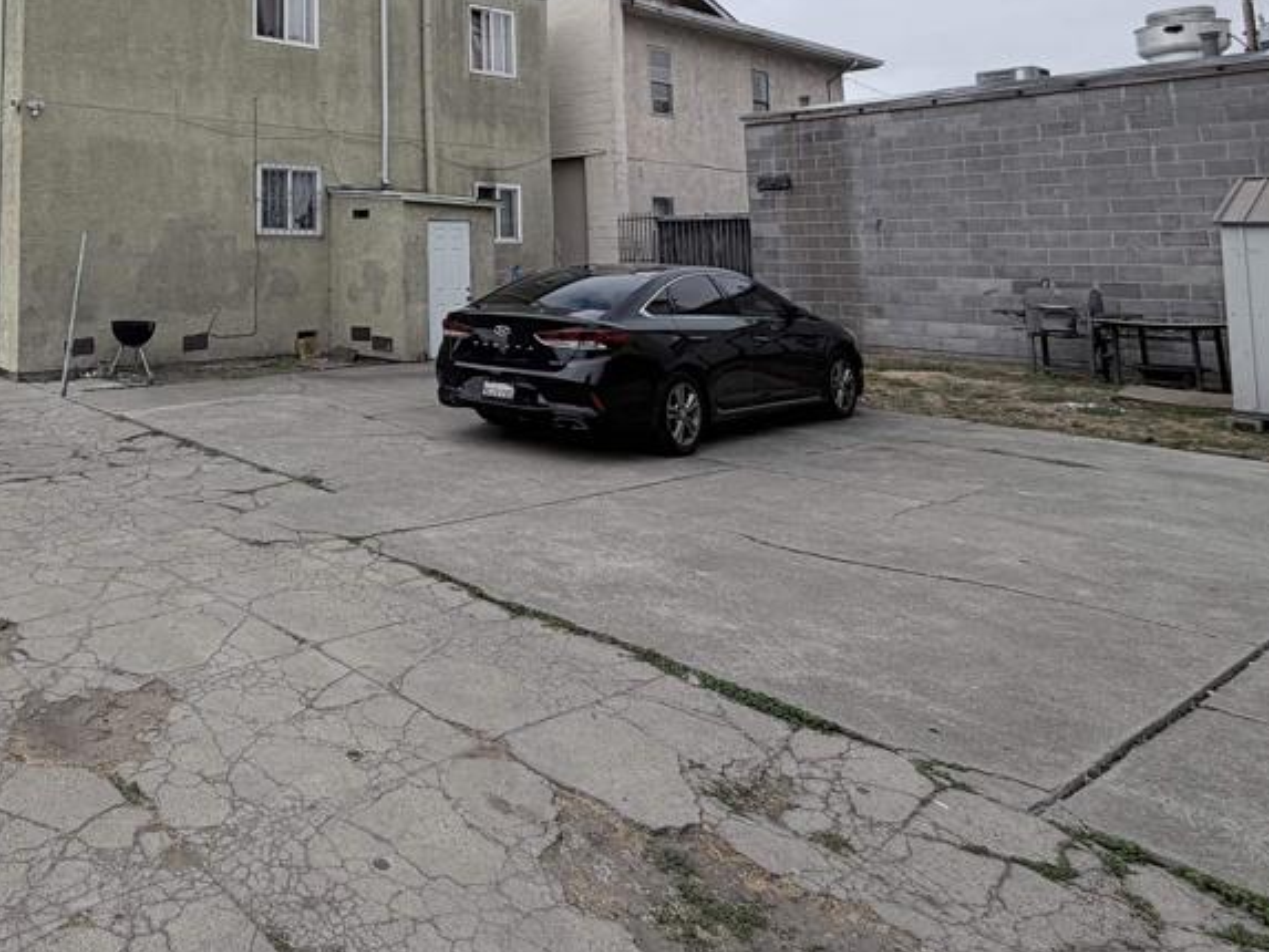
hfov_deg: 61.8
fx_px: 917
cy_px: 159
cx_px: 204
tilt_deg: +5.9
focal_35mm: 25
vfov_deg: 50.7
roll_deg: -0.2
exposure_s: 1/1795
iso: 20
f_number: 2.2
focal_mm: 2.22
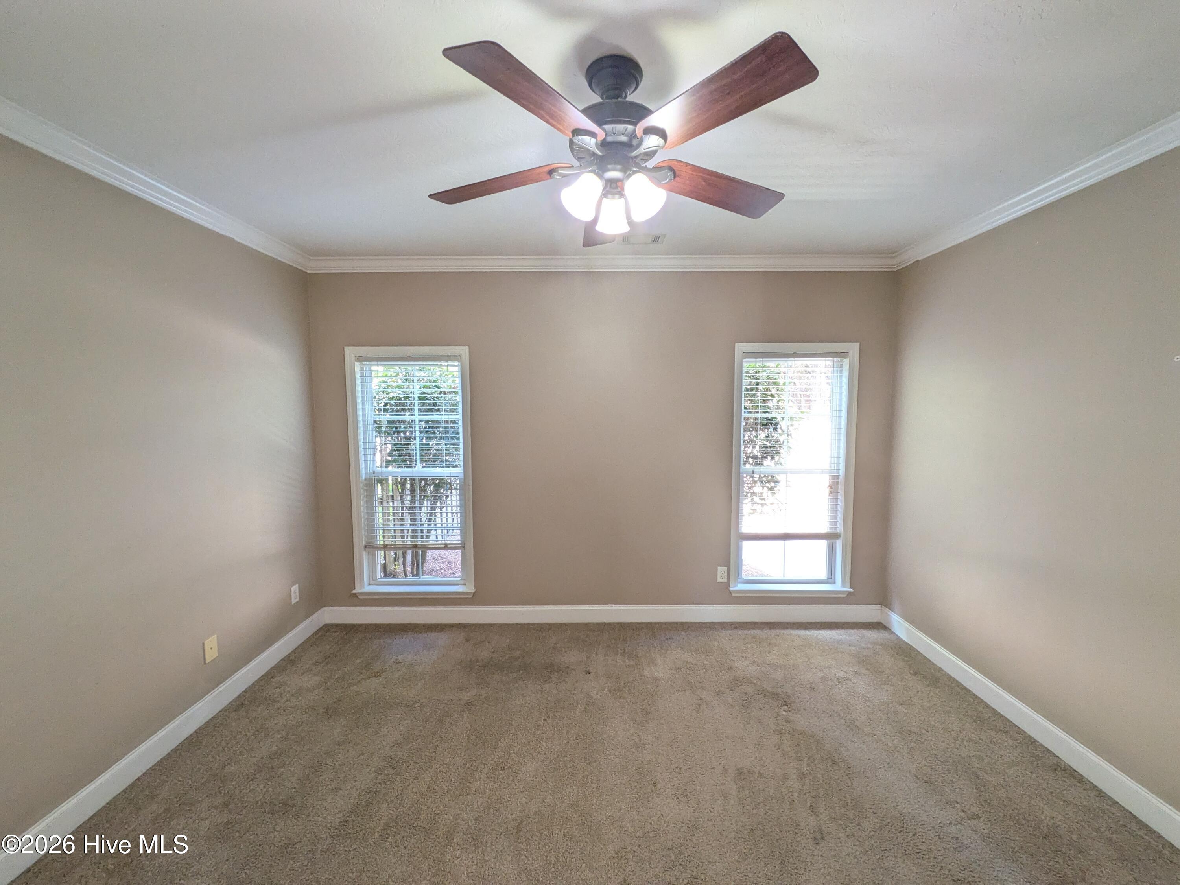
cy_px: 442
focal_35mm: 14
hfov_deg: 102.1
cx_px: 590
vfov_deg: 85.7
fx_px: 477
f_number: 2.2
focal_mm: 1.85
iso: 254
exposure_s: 1/40
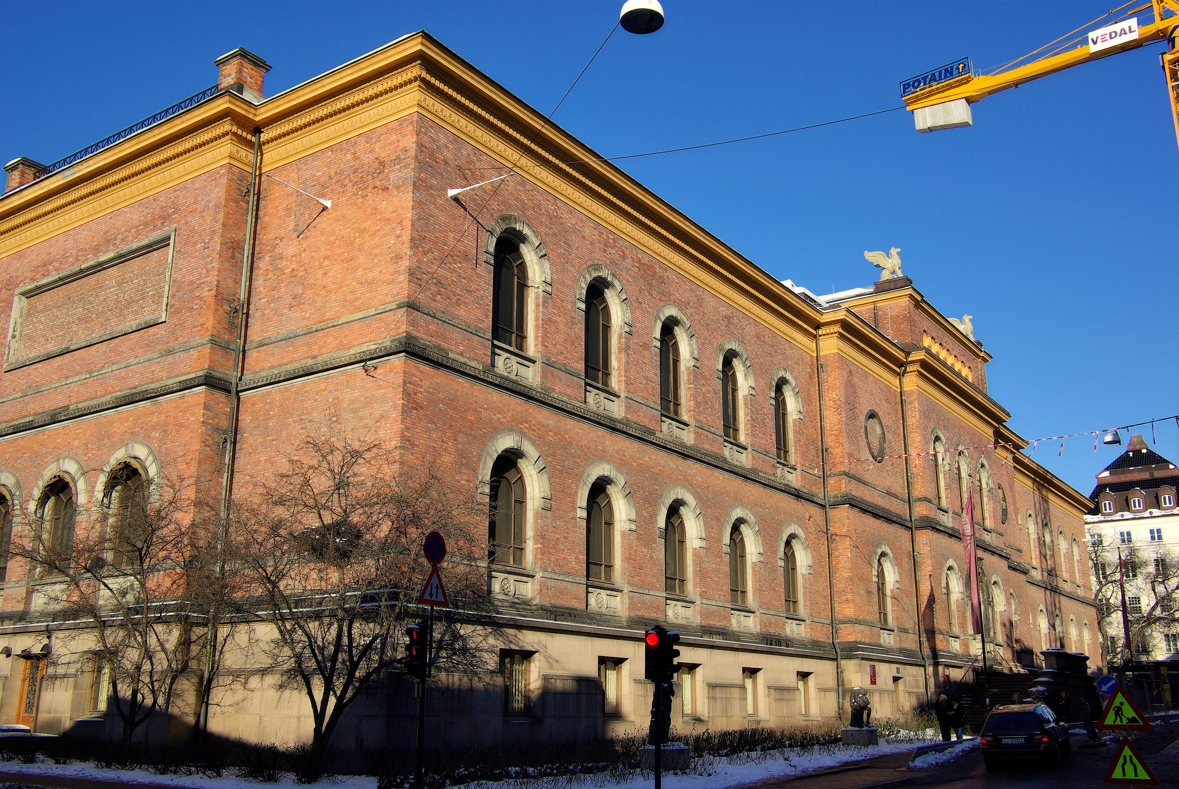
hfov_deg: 55.0
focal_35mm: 34
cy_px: 394
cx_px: 590
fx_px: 1131
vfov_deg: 38.5
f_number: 8
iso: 100
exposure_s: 1/250
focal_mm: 23
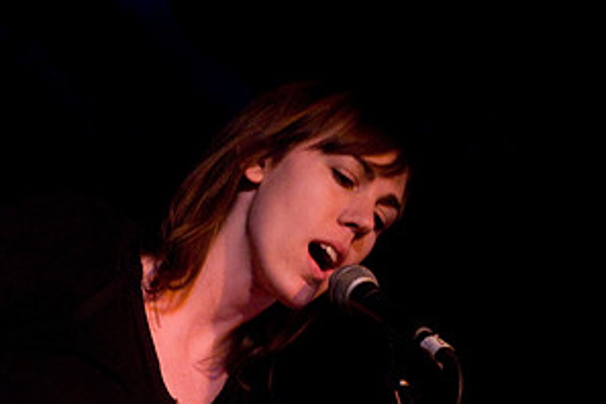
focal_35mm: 159
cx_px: 303
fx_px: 2676
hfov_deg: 12.9
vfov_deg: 8.6
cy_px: 416
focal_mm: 70
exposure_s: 1/50
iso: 1600
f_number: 2.8
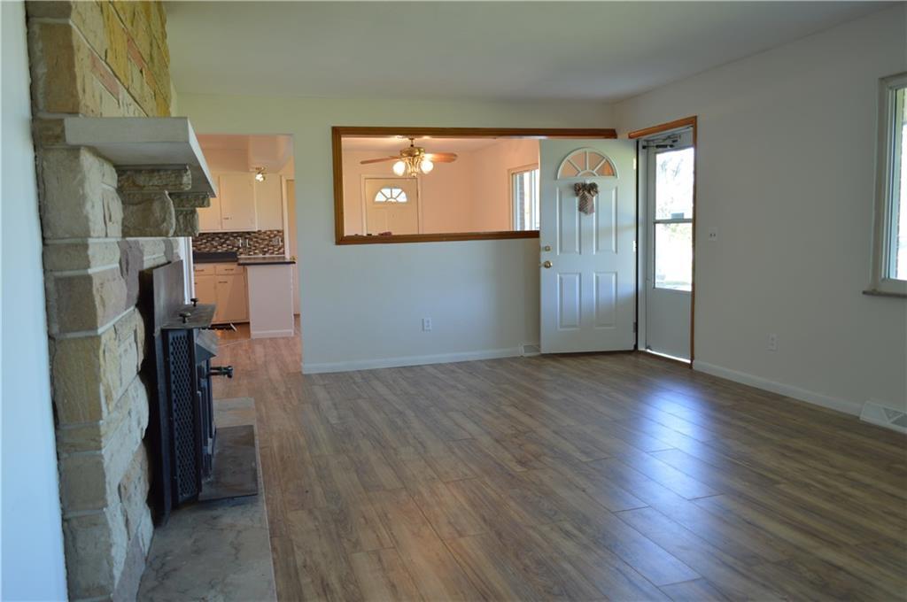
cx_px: 454
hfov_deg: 67.4
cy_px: 301
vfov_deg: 47.8
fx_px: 679
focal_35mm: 27
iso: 100
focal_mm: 18
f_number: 3.5
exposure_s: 1/13
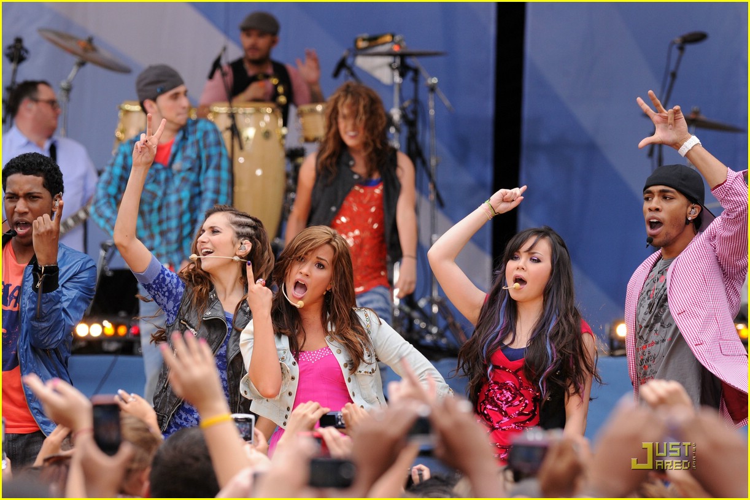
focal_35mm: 300
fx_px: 6250
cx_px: 375
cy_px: 250
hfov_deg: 6.9
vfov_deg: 4.6
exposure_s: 1/640
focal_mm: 300
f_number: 6.3
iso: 1250
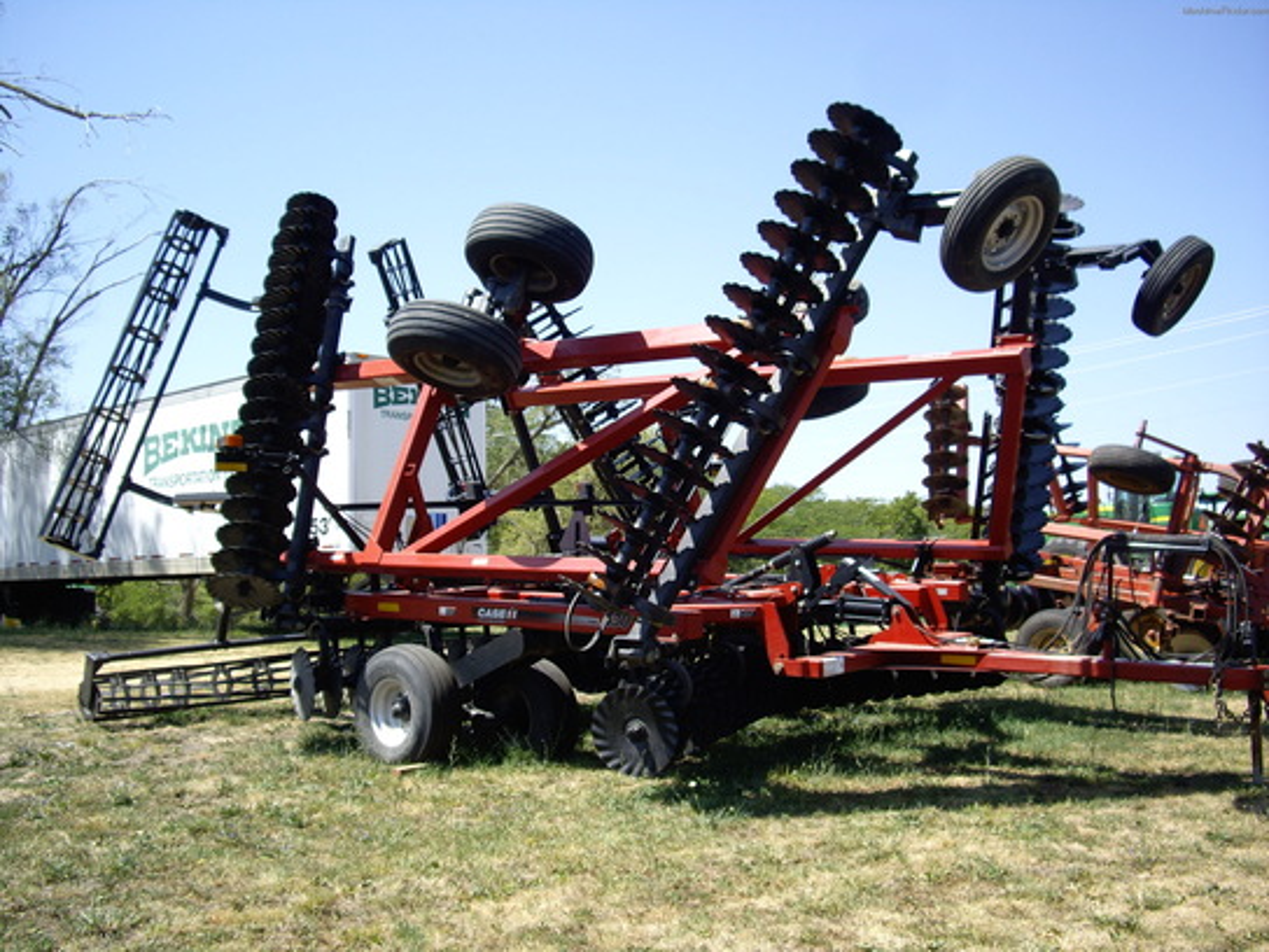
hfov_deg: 49.0
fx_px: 1393
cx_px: 634
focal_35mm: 38
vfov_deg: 37.7
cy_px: 476
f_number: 8
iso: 64
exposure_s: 1/80
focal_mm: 7.9
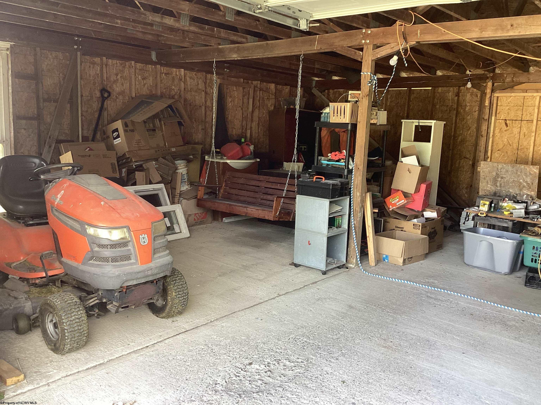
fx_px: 484
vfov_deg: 45.4
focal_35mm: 31
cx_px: 270
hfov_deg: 58.4
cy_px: 202
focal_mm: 3.3
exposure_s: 1/60
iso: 50
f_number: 2.4
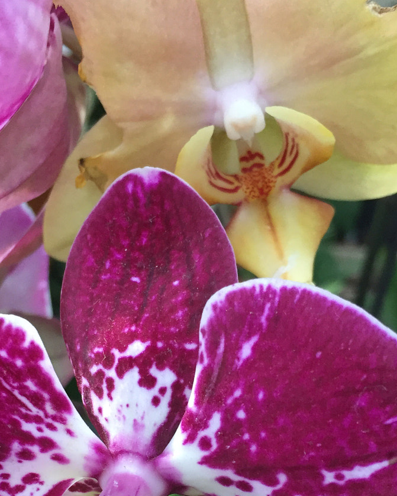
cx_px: 175
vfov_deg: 33.4
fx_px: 793
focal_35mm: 54
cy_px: 418
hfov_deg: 28.1
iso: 50
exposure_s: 1/30
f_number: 2.2
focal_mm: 4.15
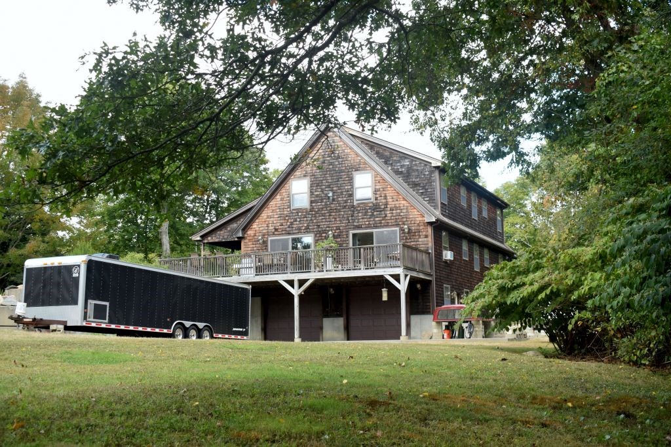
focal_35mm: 45
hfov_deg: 43.6
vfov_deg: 29.9
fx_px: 839
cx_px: 336
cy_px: 224
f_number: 7.1
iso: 400
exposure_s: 1/200
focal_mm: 30
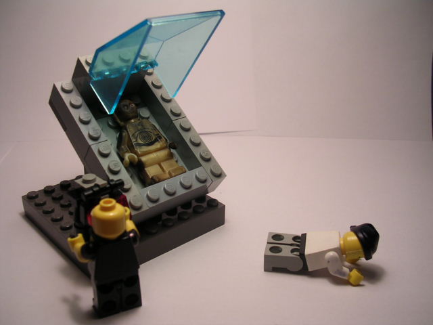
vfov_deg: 37.7
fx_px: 475
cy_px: 162
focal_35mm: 38
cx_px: 216
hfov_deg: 49.0
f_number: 2.8
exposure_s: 1/104
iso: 100
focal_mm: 5.8
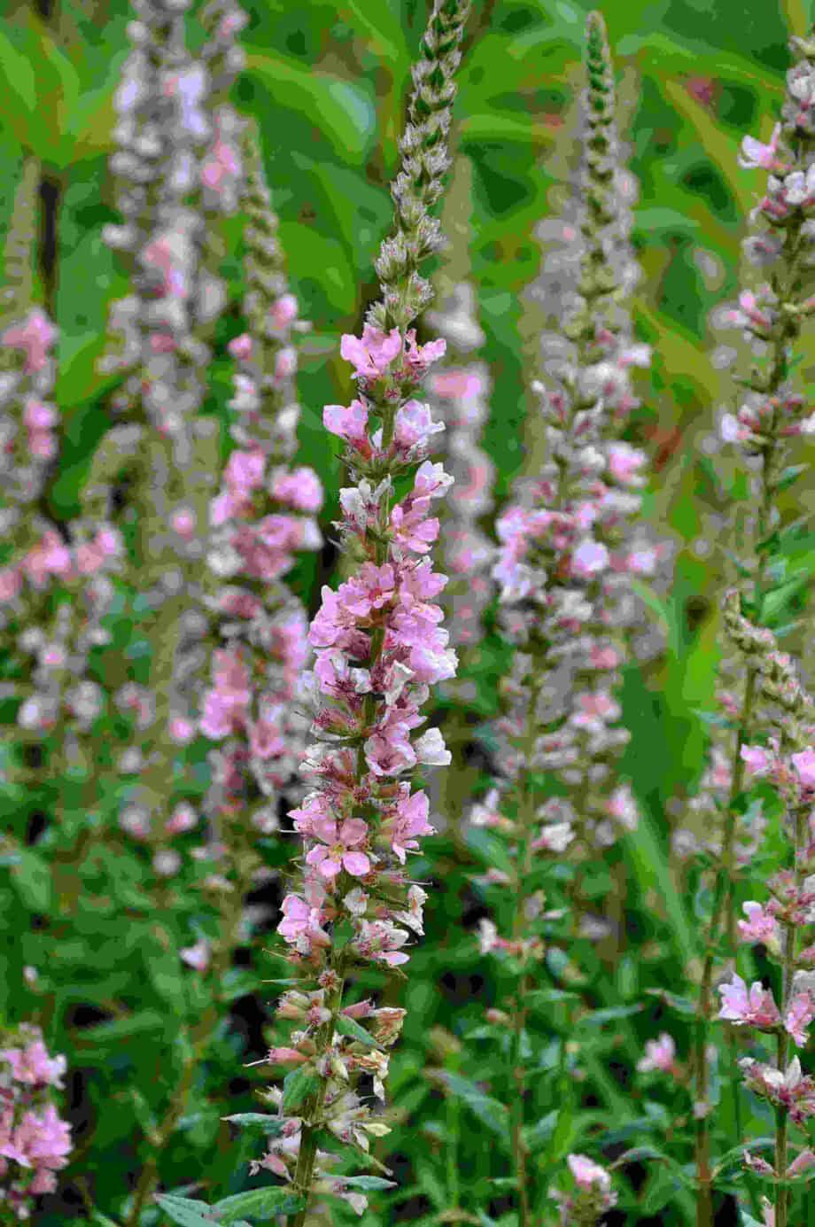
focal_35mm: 78
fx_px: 2655
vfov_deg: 26.0
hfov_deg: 17.5
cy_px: 614
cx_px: 408
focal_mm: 52
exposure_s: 1/200
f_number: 7.1
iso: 200
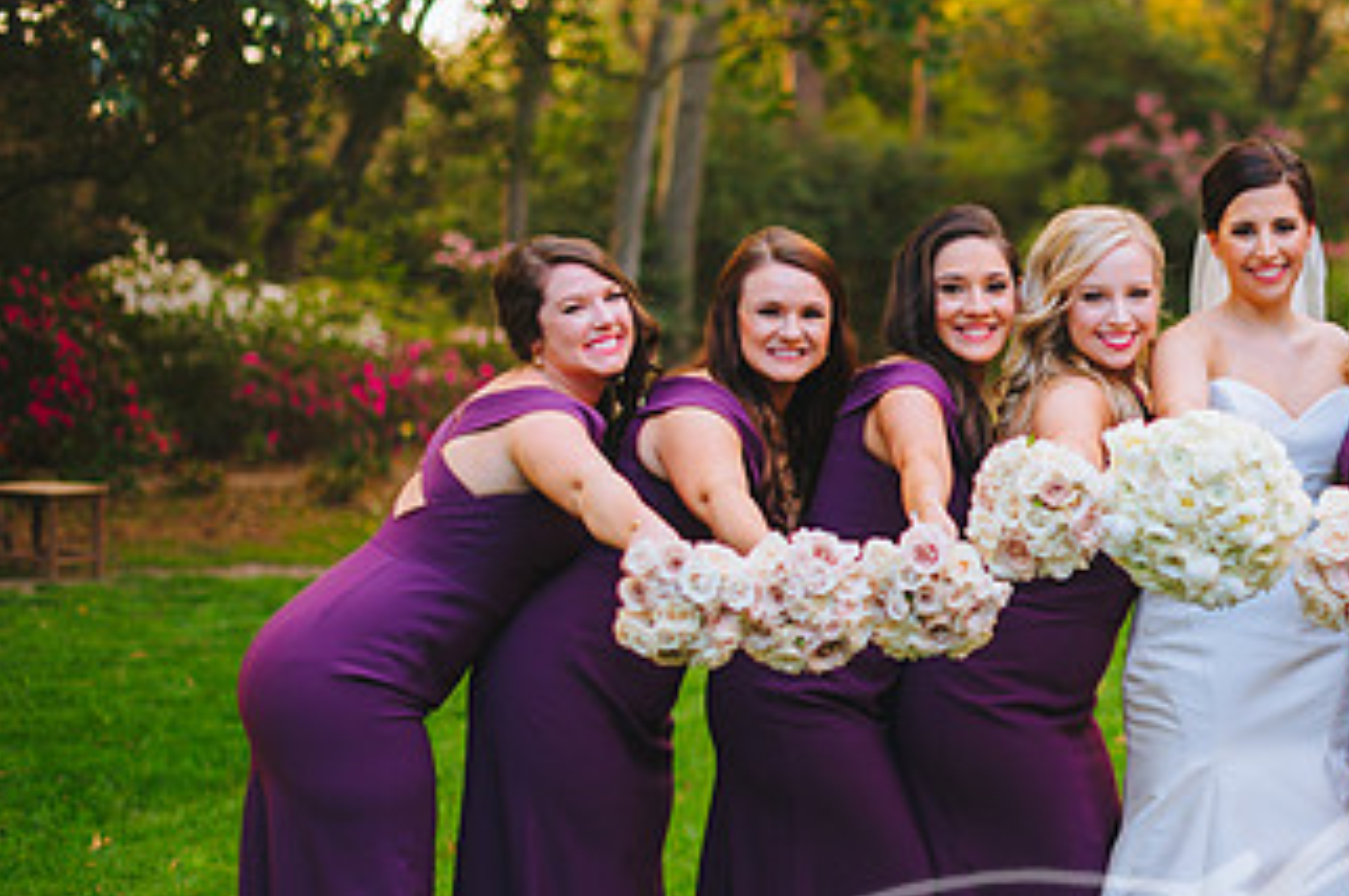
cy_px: 565
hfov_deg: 22.2
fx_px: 3369
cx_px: 1177
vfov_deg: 15.1
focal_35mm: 90
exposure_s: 1/400
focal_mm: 50
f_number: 2
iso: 400
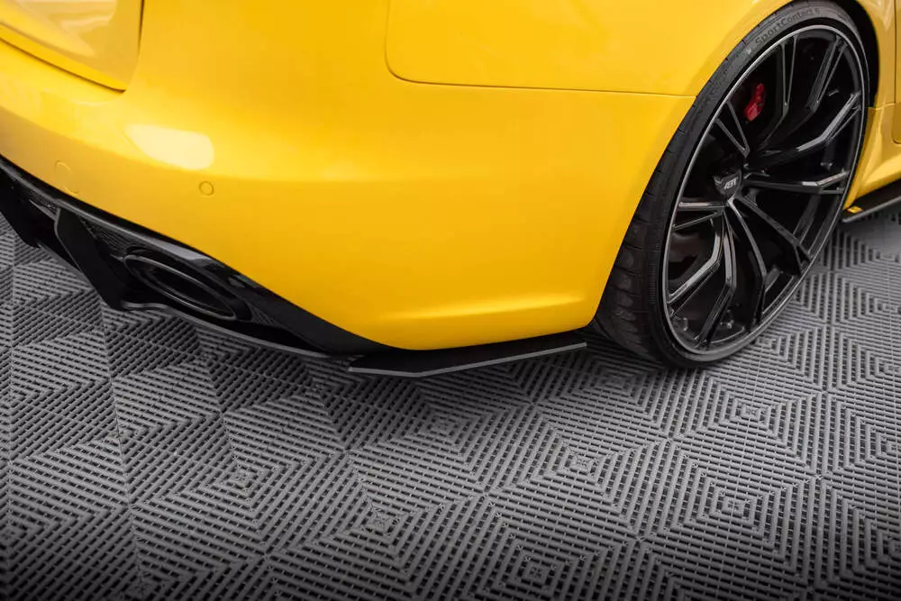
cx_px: 450
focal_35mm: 35
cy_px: 300
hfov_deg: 54.4
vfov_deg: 37.9
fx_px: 876
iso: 1000
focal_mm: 35
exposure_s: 1/100
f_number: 2.5
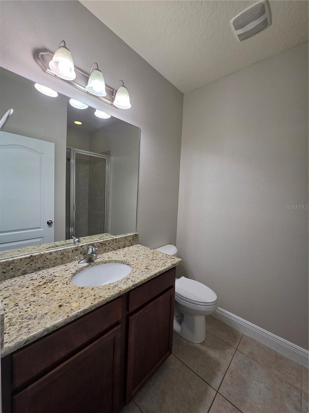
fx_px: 155
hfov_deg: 89.9
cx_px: 154
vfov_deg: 106.2
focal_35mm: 13
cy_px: 206
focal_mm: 2.2
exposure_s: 1/120
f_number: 1.9
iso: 100
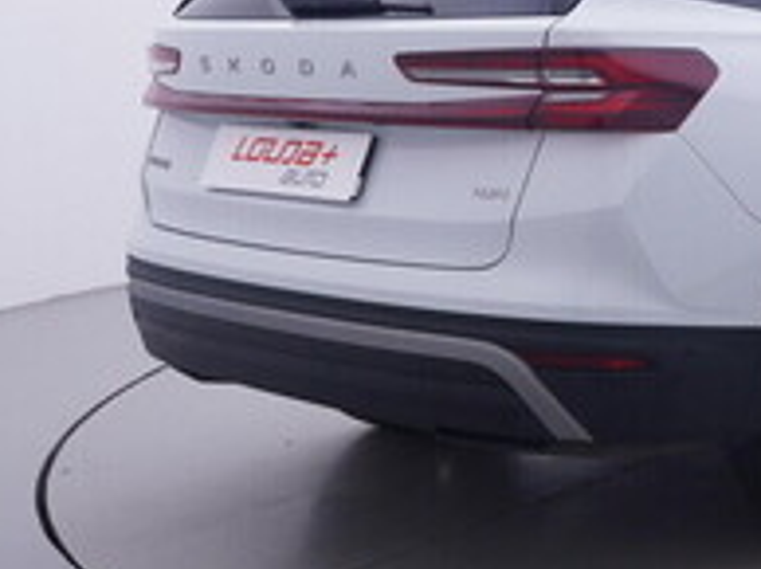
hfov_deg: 28.0
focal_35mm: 61
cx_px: 885
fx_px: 1347
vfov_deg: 23.5
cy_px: 108
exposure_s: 1/80
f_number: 5
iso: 200
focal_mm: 15
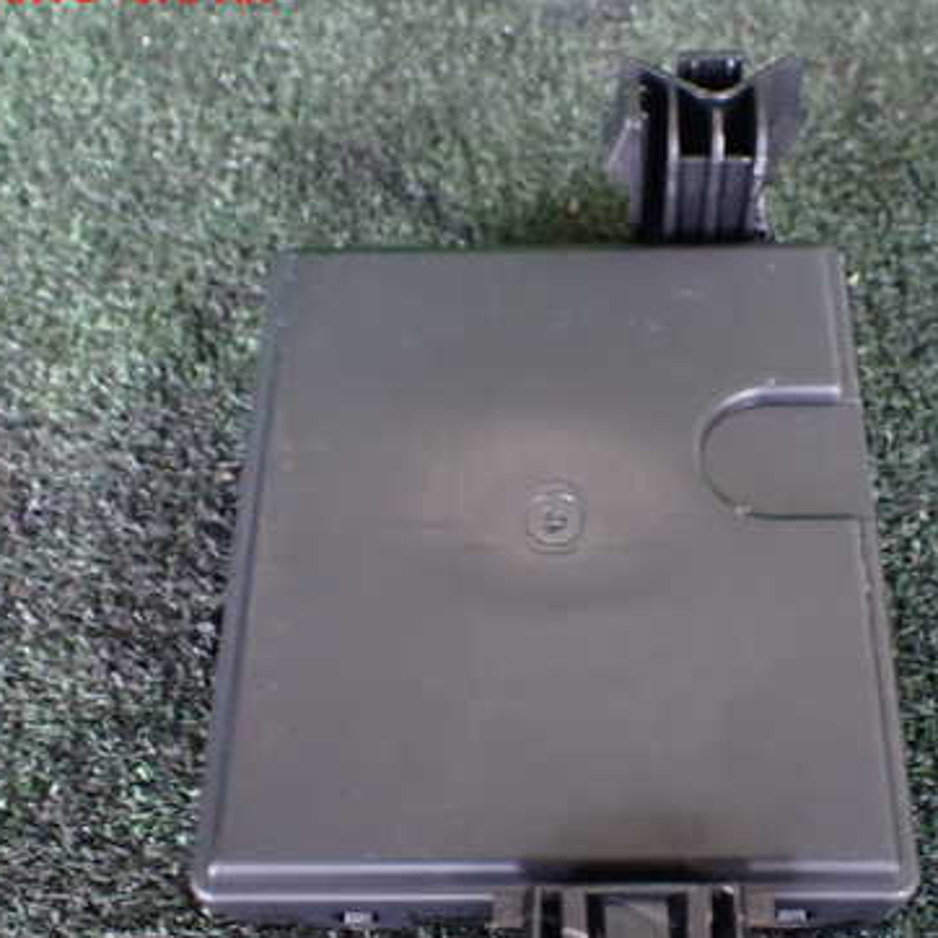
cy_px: 536
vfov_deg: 38.3
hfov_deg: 38.1
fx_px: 1349
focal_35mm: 44
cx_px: 578
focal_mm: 5.4
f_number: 2.3
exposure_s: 1/30
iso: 1000
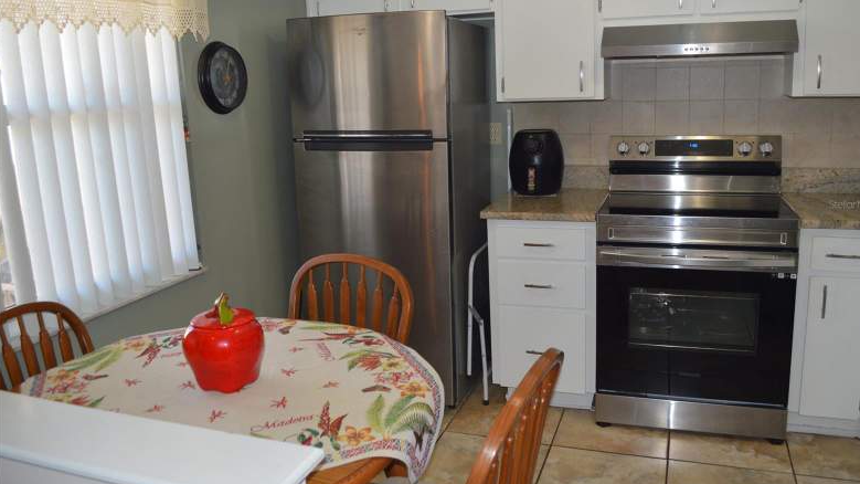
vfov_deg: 40.1
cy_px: 204
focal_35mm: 29
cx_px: 436
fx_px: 661
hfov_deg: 66.1
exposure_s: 1/80
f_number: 4
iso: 400
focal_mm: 18
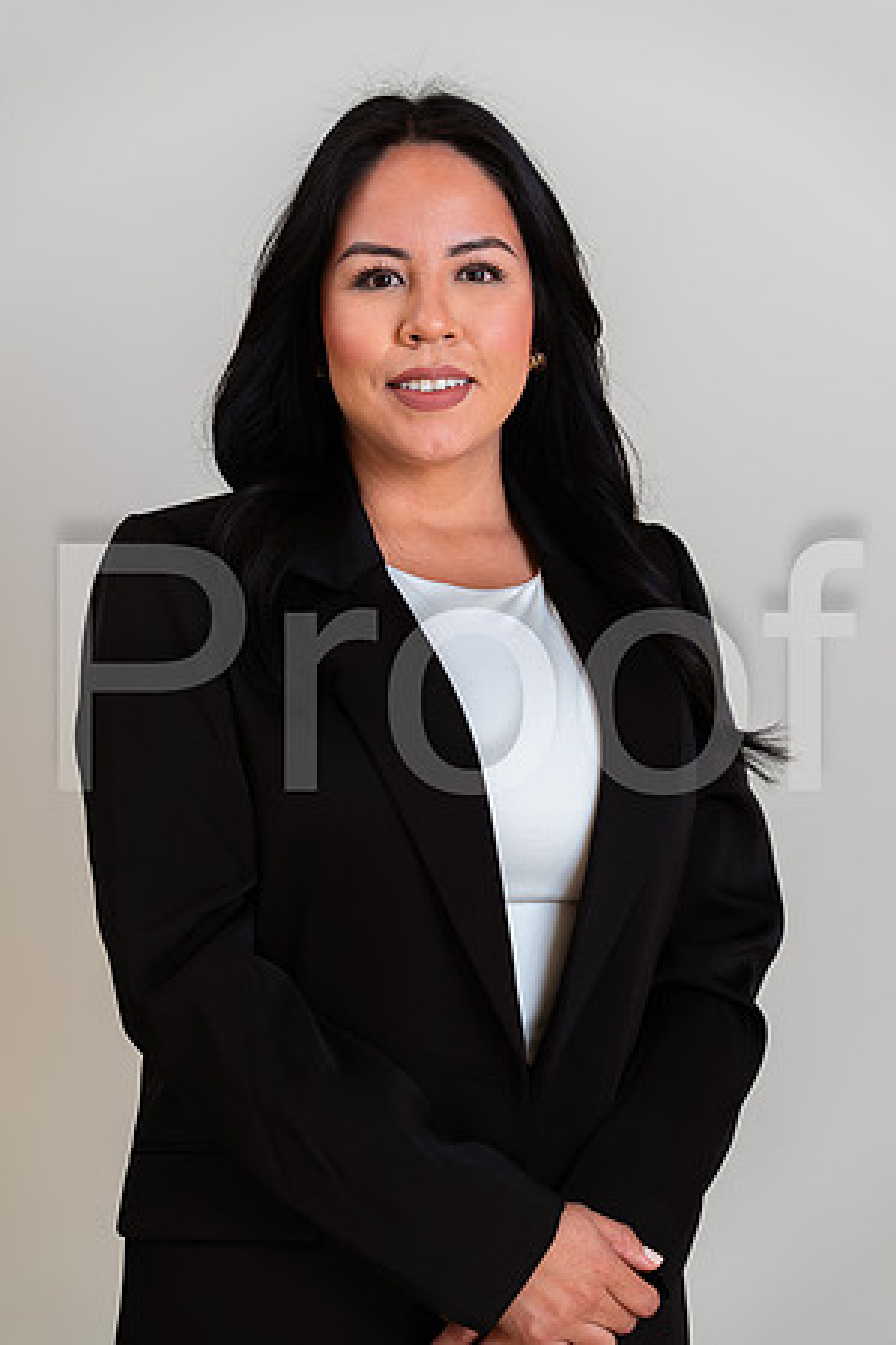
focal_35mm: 85
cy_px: 672
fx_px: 3173
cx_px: 448
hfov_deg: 16.1
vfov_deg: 23.9
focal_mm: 85
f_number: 2.8
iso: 50
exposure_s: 1/160
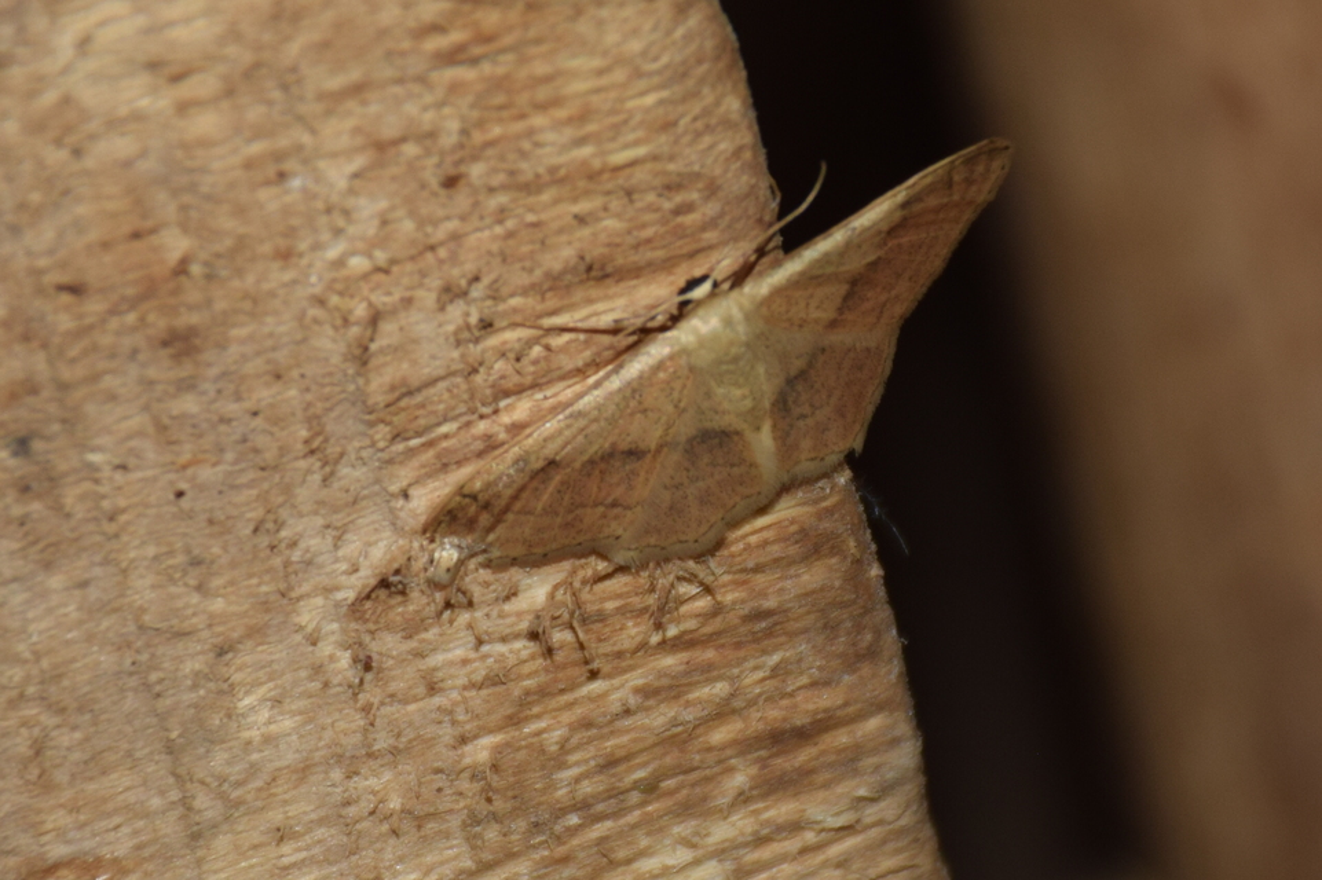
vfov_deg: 6.5
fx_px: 7709
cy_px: 440
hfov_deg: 9.8
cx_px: 661
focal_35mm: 210
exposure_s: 1/60
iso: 320
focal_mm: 140
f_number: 5.6
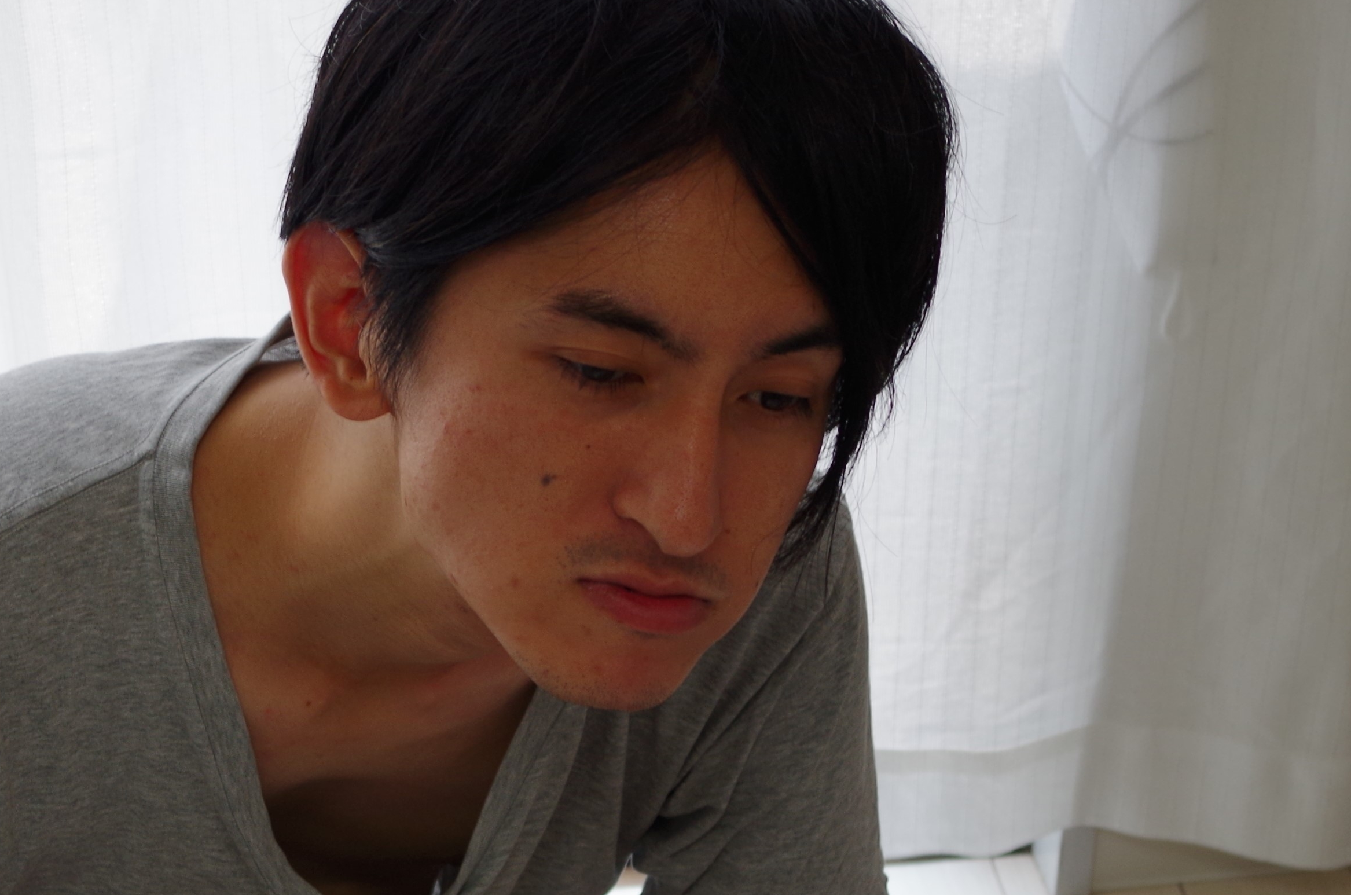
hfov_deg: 29.5
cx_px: 472
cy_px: 572
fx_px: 2547
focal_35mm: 68
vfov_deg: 19.9
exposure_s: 1/100
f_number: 4
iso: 200
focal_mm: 30.63
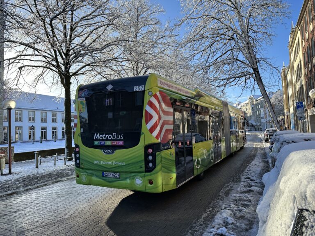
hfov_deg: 71.6
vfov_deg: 56.8
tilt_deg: +2.4
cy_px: 118
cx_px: 158
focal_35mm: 24
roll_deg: +2.7
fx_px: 218
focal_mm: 6.86
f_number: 1.78
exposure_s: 1/1517
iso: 80
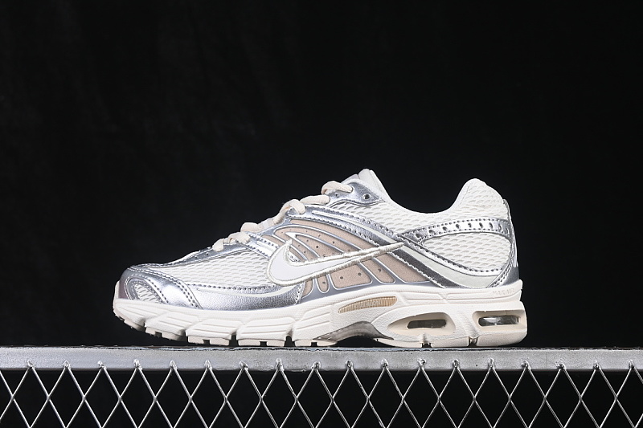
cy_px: 214
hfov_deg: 27.0
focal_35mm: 75
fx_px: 1339
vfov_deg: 18.2
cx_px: 322
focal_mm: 50
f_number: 8
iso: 160
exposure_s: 1/80
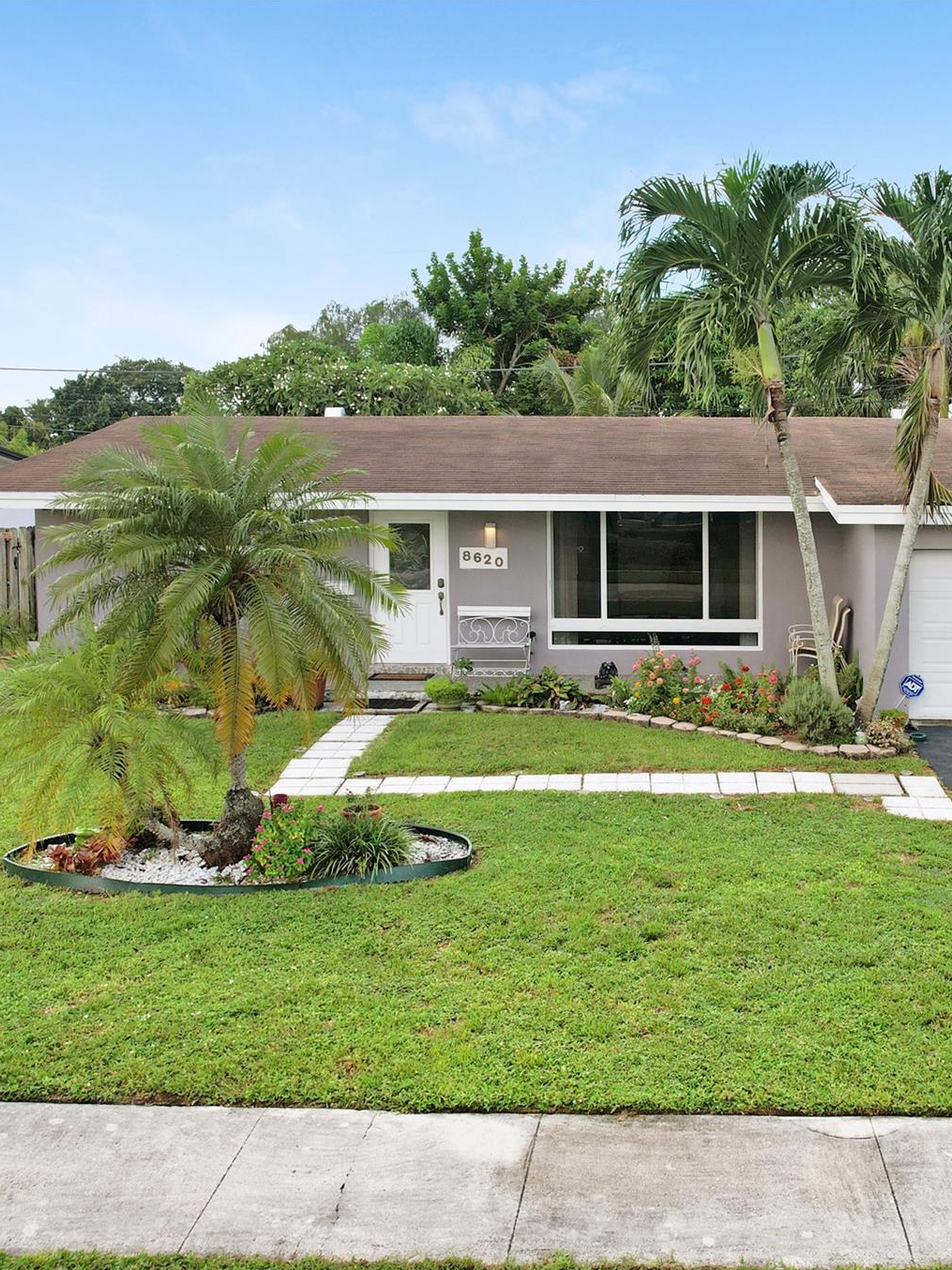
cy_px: 638
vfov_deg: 56.8
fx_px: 1174
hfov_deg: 43.5
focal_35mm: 32
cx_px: 640
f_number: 2.8
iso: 100
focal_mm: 8.38
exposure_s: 1/1600
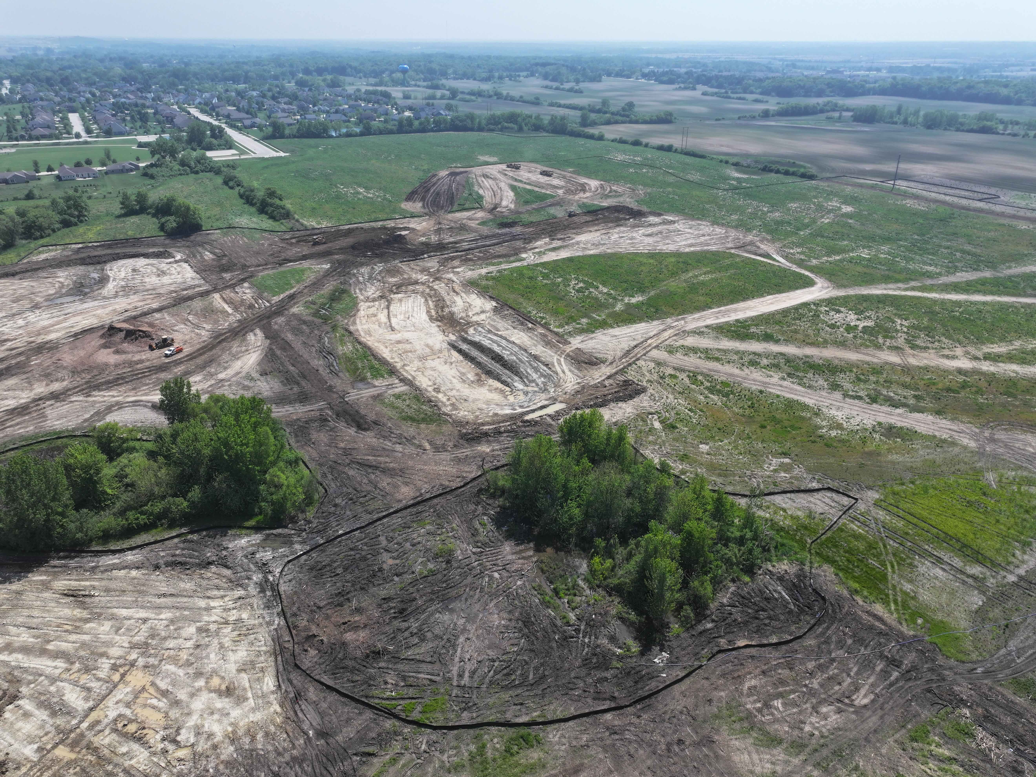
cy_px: 388
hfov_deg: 71.6
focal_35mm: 24
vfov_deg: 56.8
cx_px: 518
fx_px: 718
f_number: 2.8
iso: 130
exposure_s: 1/2000
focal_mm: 12.29
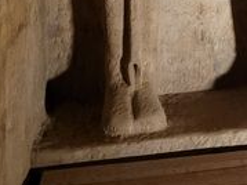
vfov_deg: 14.3
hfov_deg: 20.0
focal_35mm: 93
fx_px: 663
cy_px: -128
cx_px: 280
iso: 500
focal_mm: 5.4
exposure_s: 1/50
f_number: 1.8
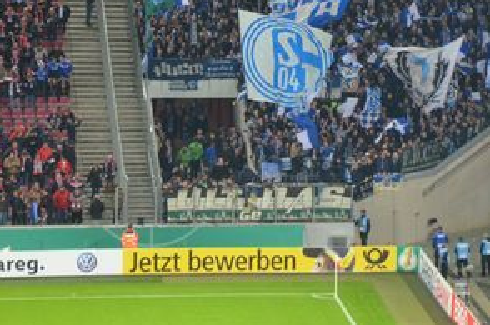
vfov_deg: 4.5
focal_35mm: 305
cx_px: 363
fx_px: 4144
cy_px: 62
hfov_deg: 6.8
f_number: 5.6
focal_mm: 105
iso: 2200
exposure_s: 1/125
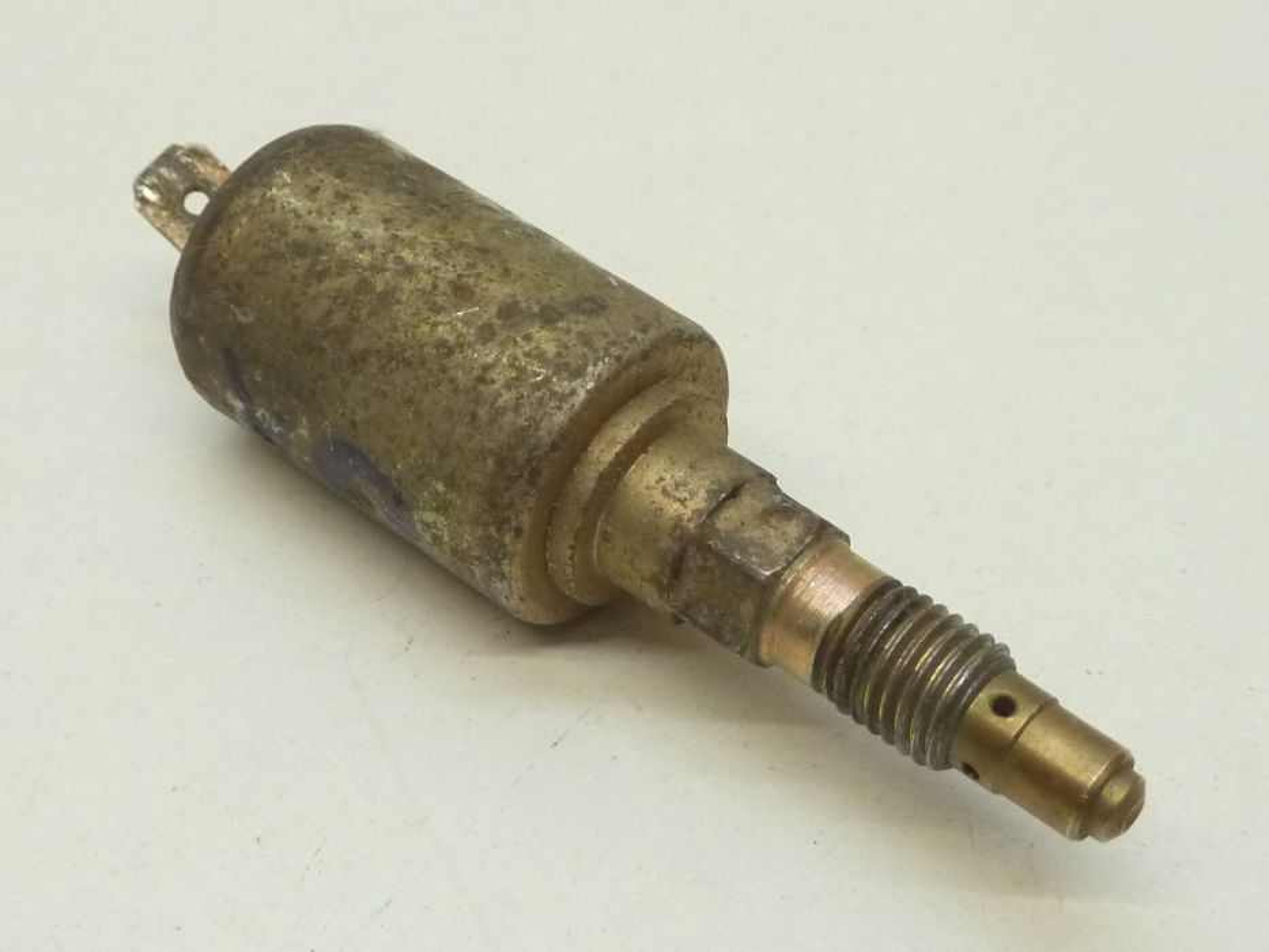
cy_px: 476
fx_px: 1173
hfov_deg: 56.8
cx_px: 634
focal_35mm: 32
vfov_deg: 44.2
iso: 250
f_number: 3.5
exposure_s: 1/30
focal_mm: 5.3
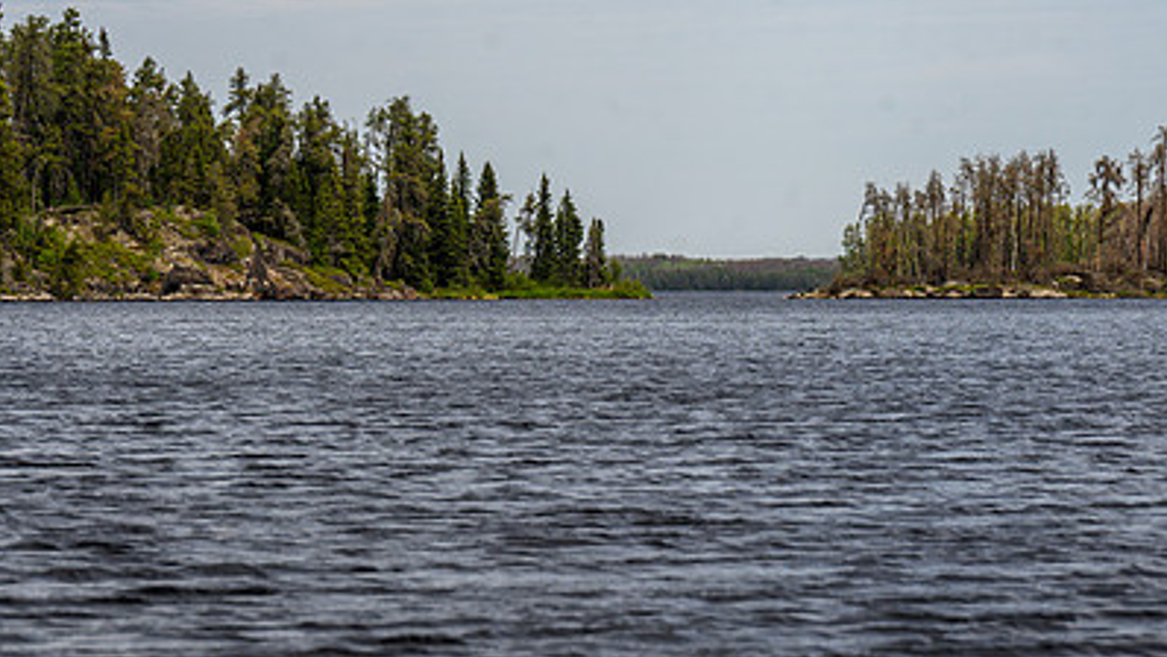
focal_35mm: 170
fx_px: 5261
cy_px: 216
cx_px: 601
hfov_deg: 12.7
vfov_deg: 7.1
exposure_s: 1/250
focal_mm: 110
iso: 140
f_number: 8
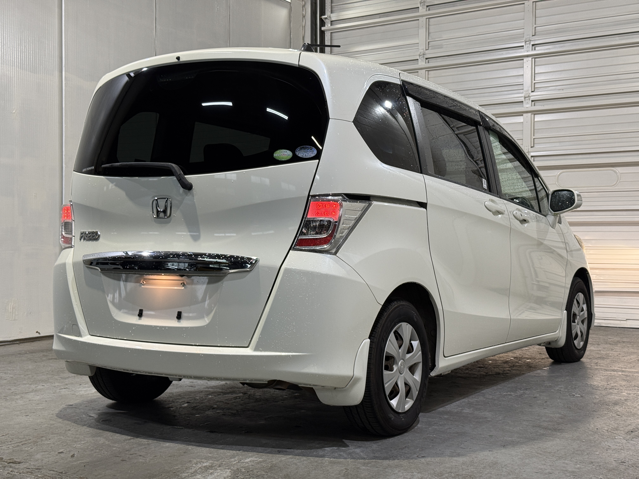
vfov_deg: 30.3
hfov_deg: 39.7
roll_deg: -0.3
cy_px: 240
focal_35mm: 48
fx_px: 886
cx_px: 320
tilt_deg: +0.0
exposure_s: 1/60
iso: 64
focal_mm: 6.76
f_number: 1.78
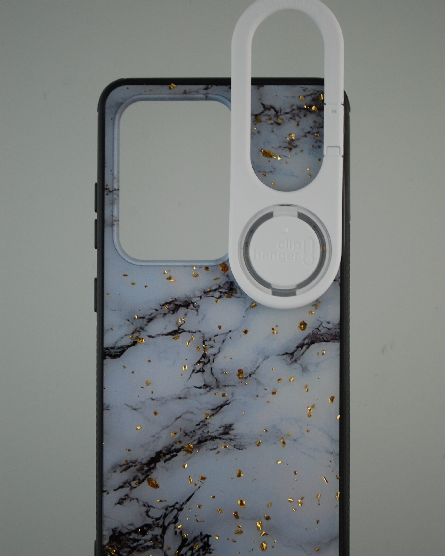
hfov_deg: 17.3
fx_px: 1465
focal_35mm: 89
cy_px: 302
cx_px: 222
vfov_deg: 21.5
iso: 400
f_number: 5.6
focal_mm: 52
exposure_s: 1/60
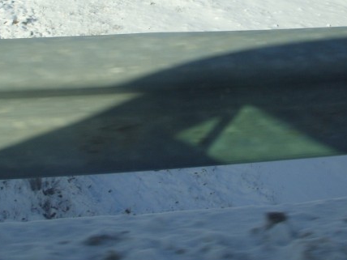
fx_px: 712
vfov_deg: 20.5
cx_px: 163
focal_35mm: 71
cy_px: 49
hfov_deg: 27.4
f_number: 7.4
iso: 50
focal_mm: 7.8
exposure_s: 1/284
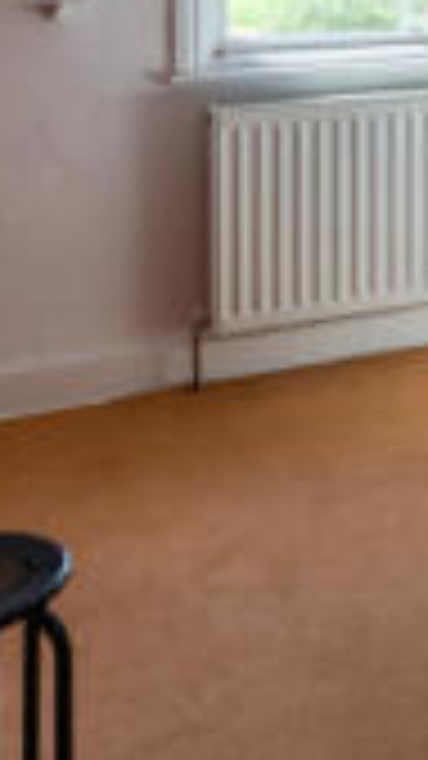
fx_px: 1312
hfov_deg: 15.4
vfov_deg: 29.1
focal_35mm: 65
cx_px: 818
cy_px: -83
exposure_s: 1/40
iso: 320
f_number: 8
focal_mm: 16
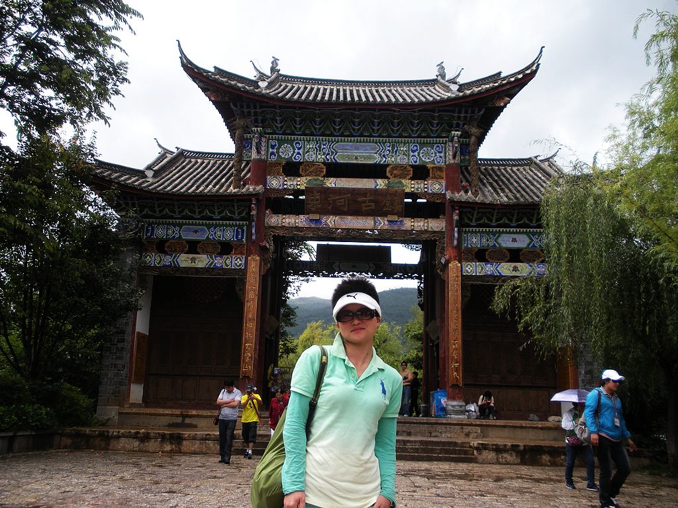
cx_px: 339
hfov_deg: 51.4
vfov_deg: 39.7
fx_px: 705
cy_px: 254
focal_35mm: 36
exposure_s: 1/480
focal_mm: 6.3
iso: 64
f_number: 3.5
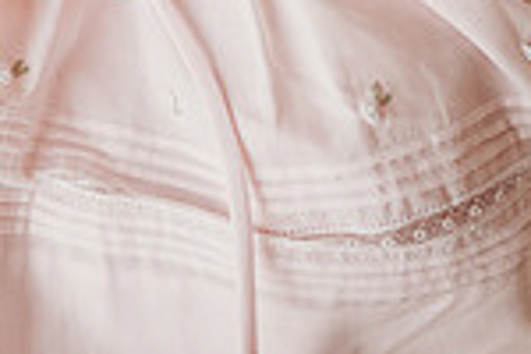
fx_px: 1062
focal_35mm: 72
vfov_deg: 14.3
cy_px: -439
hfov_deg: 27.5
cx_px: 106
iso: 100
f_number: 2.8
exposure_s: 1/200
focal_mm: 24
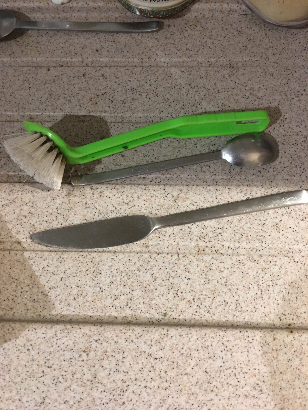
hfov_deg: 48.2
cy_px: 205
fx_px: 344
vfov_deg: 61.7
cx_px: 154
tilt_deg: -73.3
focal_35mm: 29
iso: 160
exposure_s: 1/8
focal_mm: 4.15
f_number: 2.2
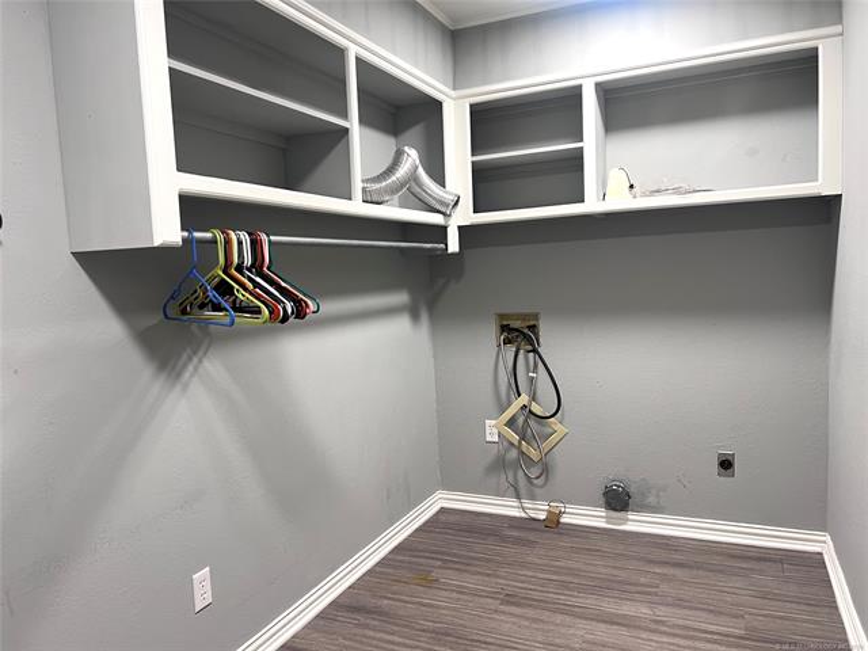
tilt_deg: -5.1
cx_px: 434
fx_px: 652
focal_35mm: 26
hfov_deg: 67.3
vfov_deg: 53.1
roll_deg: +3.1
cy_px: 326
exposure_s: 1/60
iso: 100
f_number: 1.5
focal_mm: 5.7
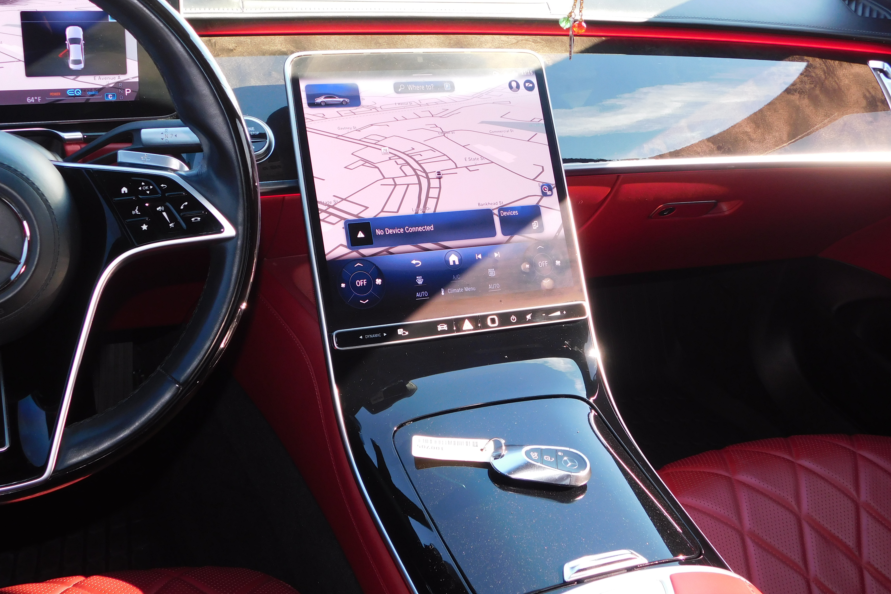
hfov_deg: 46.4
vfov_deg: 31.9
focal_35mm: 42
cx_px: 444
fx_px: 1039
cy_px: 287
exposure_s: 1/40
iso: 125
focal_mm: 7.1
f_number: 3.6
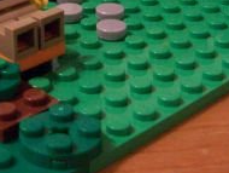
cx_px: 60
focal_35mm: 100
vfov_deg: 14.4
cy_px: -27
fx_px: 662
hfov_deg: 19.5
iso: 400
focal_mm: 6.3
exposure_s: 1/6
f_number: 4
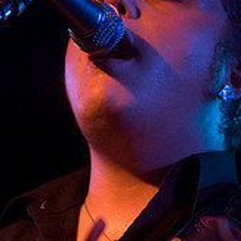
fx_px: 1938
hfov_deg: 7.1
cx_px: 126
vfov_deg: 7.1
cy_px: 207
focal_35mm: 246
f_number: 2.8
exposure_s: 1/50
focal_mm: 70
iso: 800
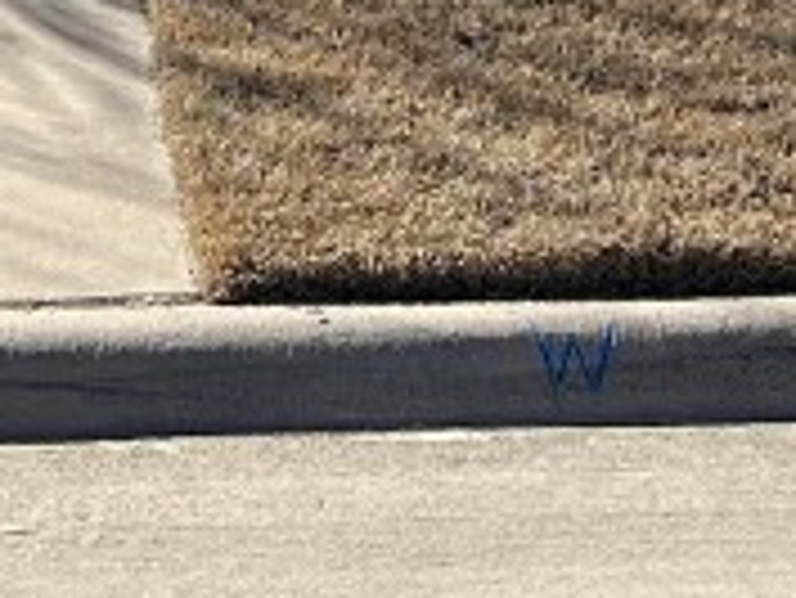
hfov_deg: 13.1
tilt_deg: +4.4
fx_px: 3452
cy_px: -971
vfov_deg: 8.7
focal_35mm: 150
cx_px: 108
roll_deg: -0.9
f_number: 1.5
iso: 50
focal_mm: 5.7
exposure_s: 1/3704
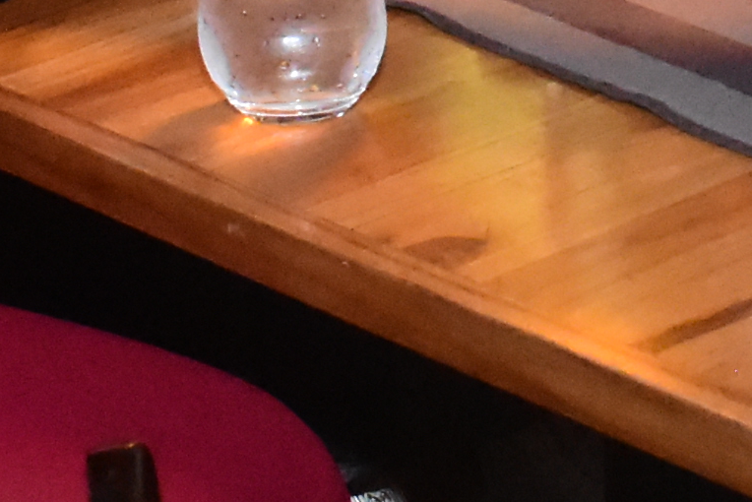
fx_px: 4241
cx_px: 721
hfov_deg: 10.1
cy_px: -368
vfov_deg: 6.6
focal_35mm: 203
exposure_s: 1/160
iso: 6400
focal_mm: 23
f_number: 5
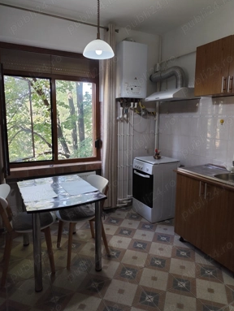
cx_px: 121
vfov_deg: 71.5
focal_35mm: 24
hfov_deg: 56.9
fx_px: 216
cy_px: 150
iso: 200
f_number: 1.65
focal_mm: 6.14
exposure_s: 1/100
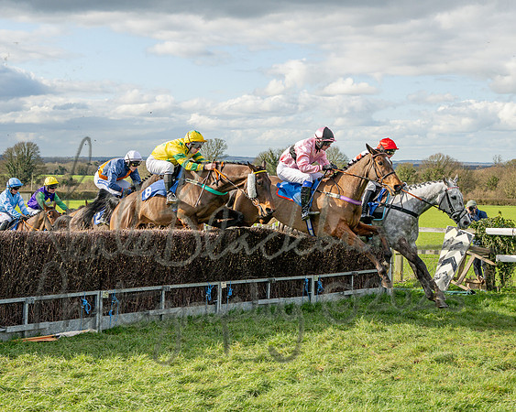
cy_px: 185
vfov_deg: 21.4
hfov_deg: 26.6
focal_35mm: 71
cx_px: 216
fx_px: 1091
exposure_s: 1/1250
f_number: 4
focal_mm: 36
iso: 200
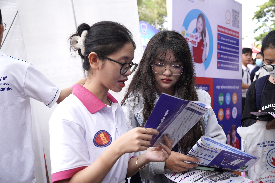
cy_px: 92
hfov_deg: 49.2
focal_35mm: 39
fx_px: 300
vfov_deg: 34.0
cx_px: 138
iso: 250
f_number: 3.5
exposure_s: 1/250
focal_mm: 26.2
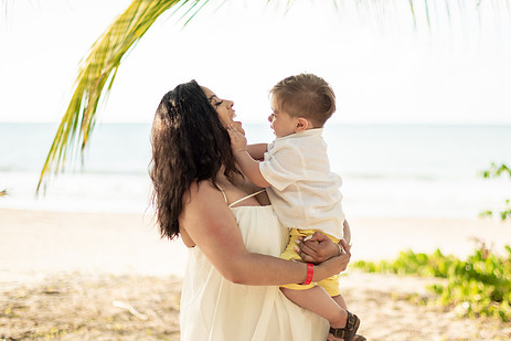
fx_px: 1022
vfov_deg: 18.9
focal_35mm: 72
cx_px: 302
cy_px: 183
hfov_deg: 28.0
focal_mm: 50
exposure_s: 1/5000
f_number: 1.6
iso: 400
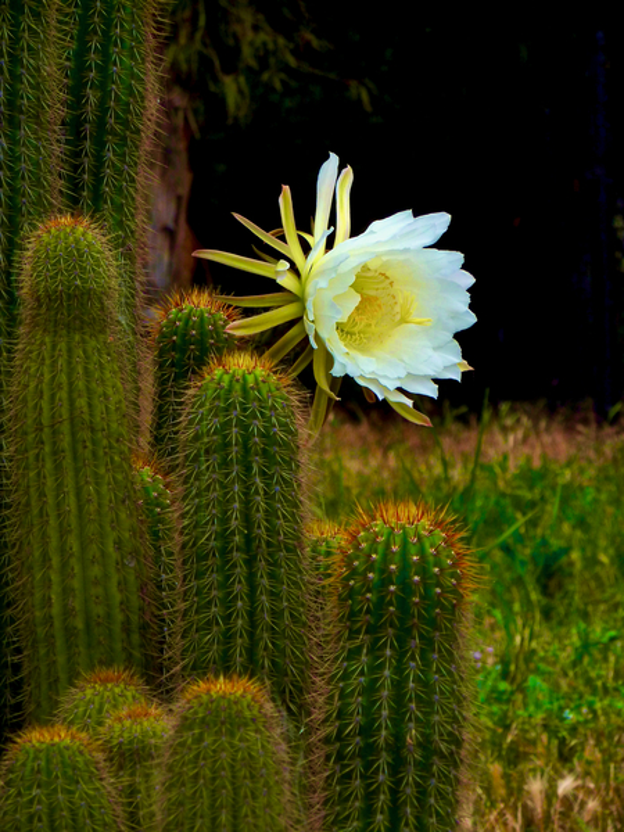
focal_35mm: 169
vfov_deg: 11.7
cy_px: 416
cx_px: 312
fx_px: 4062
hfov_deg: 8.8
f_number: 5
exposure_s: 1/500
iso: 100
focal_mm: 27.8
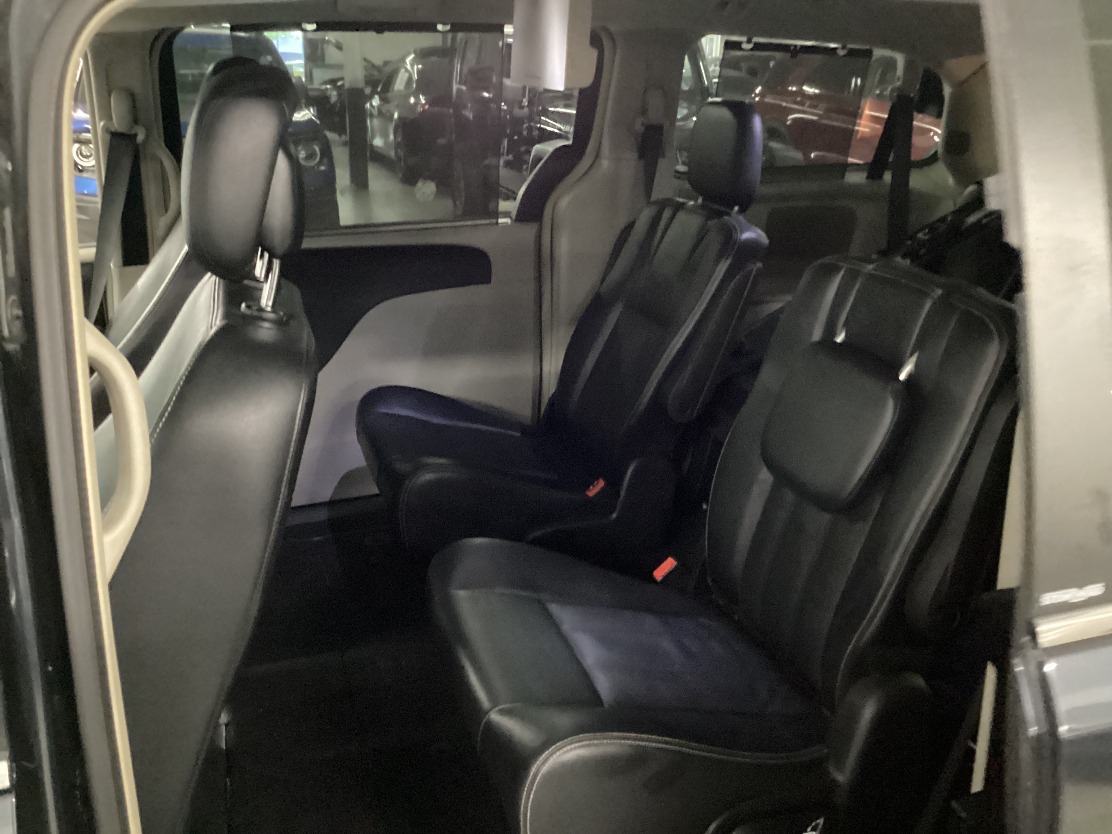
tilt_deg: -21.4
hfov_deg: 58.4
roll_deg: -1.7
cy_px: 417
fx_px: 996
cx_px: 556
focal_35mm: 31
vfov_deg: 45.4
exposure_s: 1/17
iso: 800
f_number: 2.4
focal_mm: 3.3
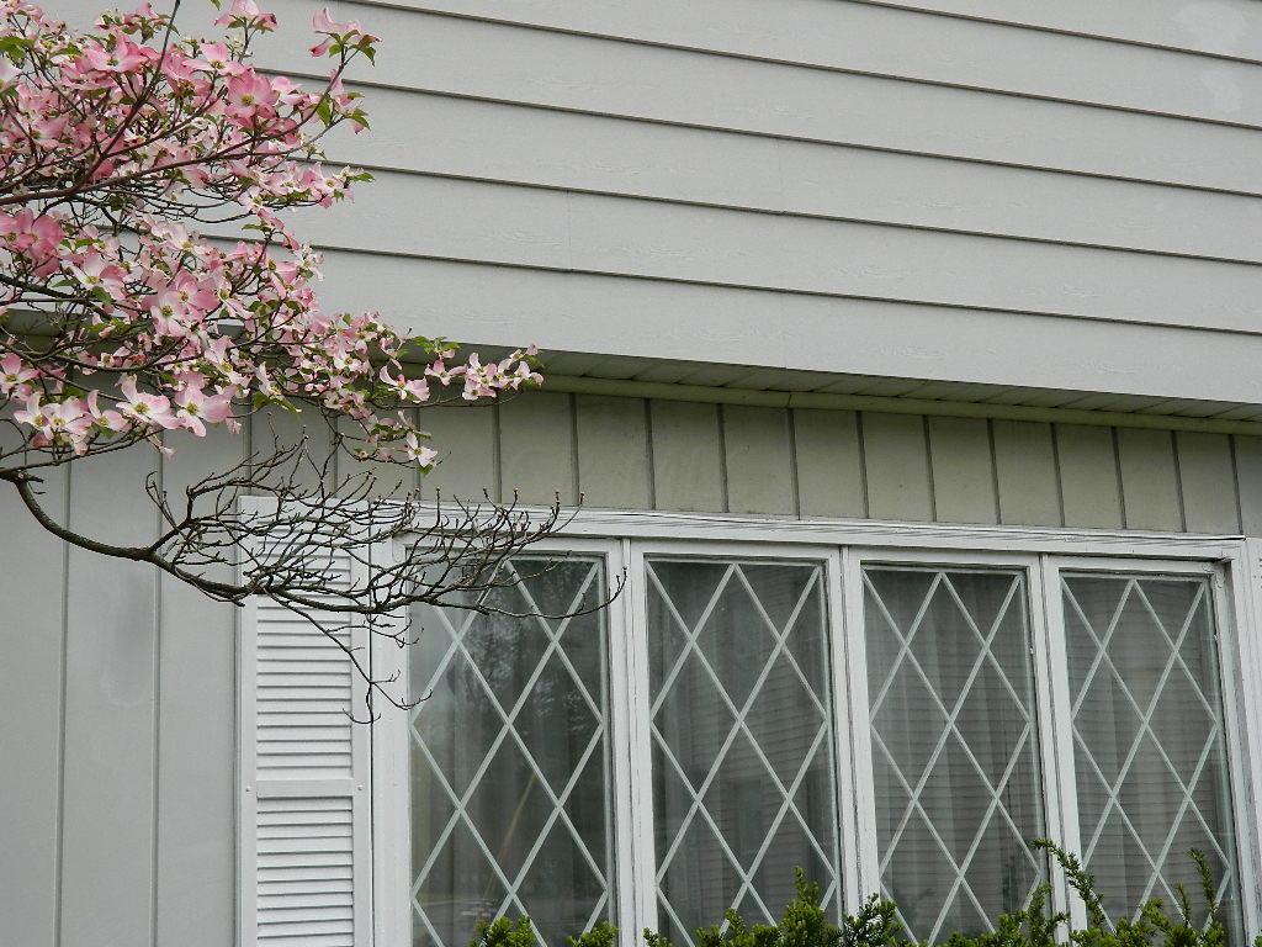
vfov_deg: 25.7
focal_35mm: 57
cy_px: 474
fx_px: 2078
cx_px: 631
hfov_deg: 33.8
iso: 100
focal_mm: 10.2
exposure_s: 1/400
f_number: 3.8
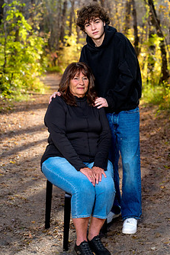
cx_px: 106
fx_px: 524
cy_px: 116
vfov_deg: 27.3
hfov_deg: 18.4
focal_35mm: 74
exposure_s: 1/160
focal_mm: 55
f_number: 3.2
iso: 640
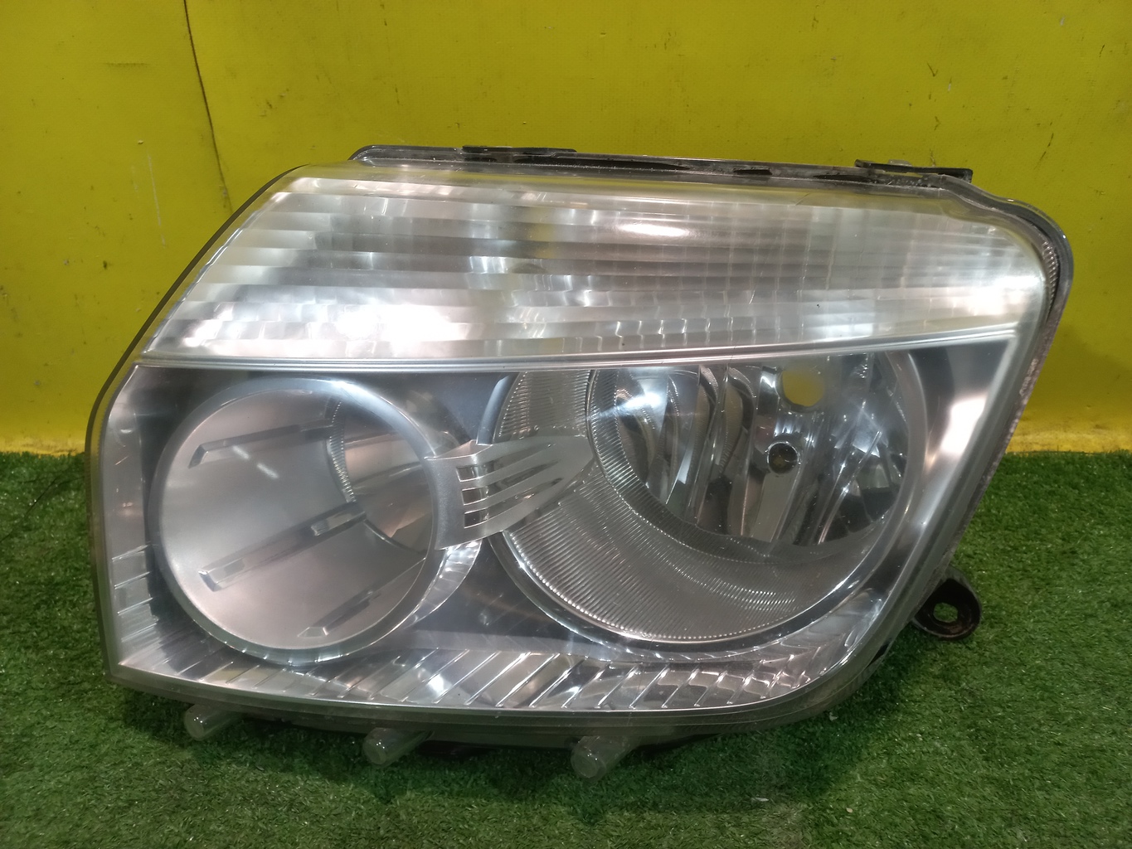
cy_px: 424
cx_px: 566
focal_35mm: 25
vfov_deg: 54.9
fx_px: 818
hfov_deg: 69.4
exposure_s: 1/50
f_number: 1.8
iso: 125
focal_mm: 4.6
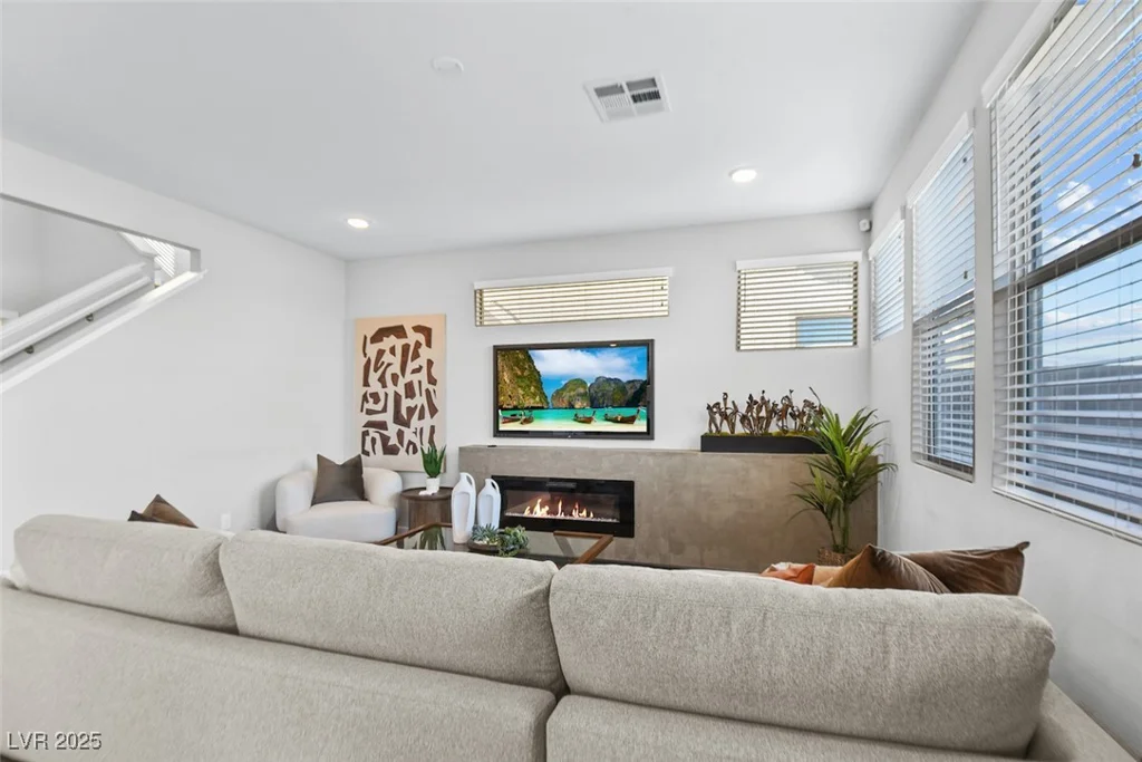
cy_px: 381
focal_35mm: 16
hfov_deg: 96.7
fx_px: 508
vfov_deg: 73.8
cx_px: 571
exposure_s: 1/8
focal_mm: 16
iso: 250
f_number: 8
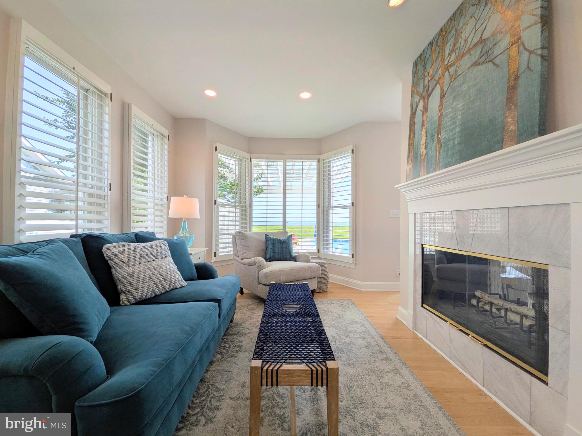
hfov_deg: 102.1
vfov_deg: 85.7
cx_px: 291
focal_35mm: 14
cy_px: 218
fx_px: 235
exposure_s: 1/796
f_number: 2.2
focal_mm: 1.85
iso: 58
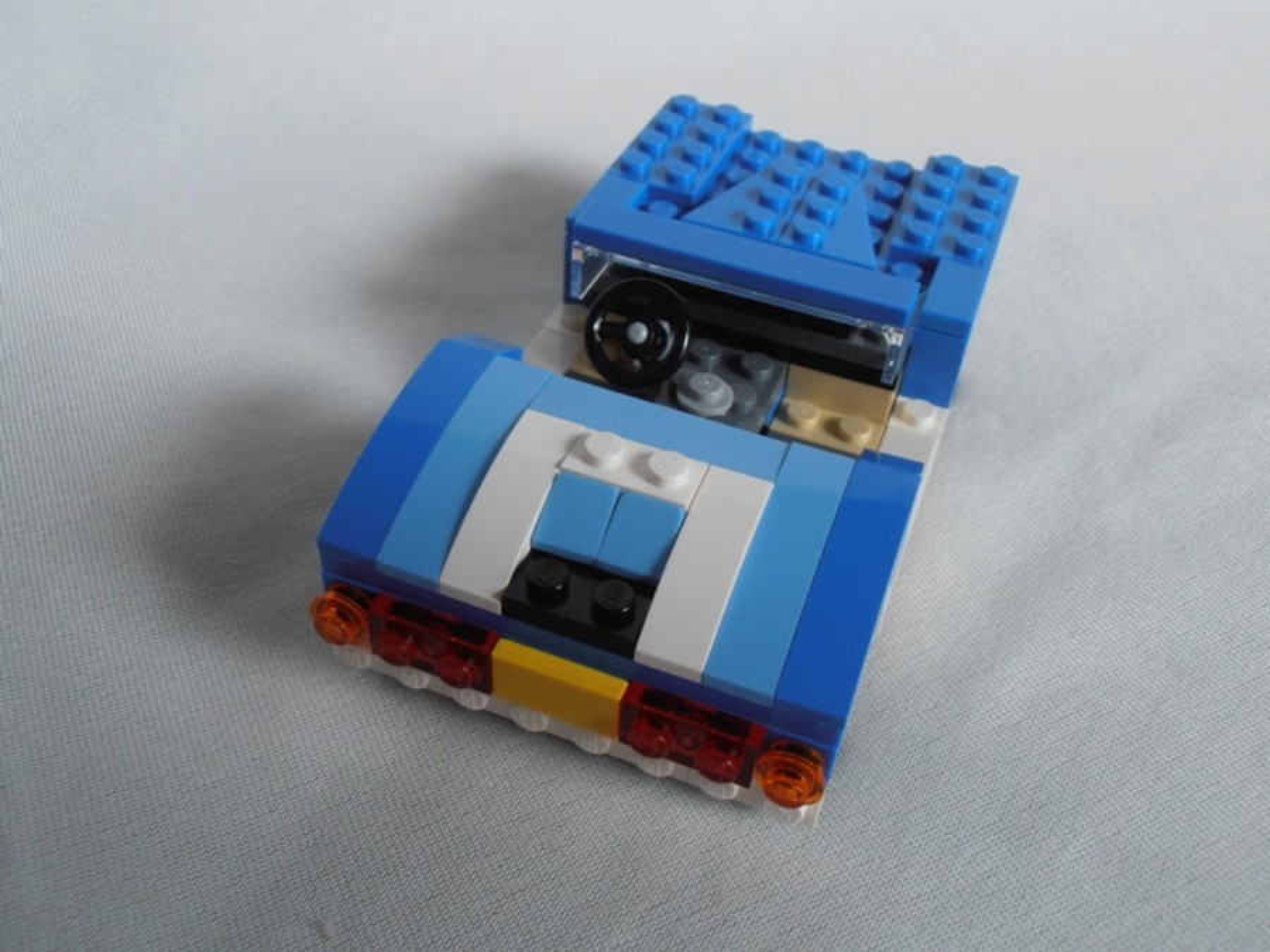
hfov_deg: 50.1
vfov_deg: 38.7
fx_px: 1357
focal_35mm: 37
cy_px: 476
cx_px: 635
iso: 80
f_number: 3.9
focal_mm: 6.61
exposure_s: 1/60
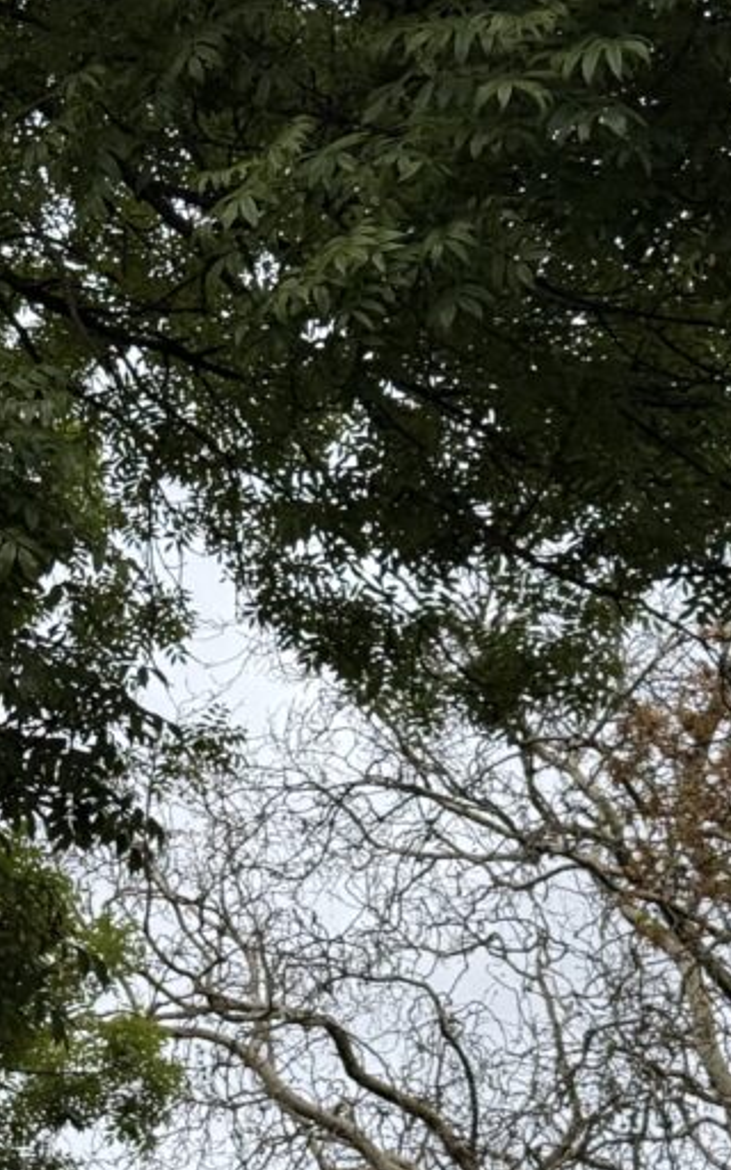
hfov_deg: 11.7
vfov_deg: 19.5
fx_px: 3379
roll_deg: +0.3
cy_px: 820
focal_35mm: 106
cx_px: -449
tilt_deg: +28.6
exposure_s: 1/2342
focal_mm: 6.76
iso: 64
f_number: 1.78
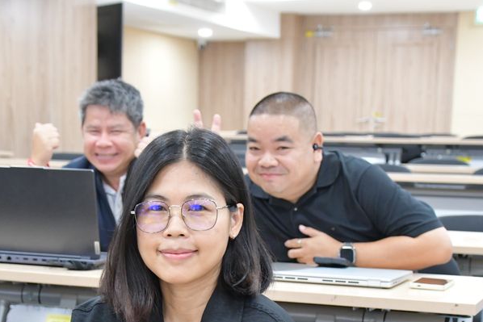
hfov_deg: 22.9
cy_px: 274
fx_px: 1194
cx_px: 217
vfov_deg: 15.2
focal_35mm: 89
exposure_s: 1/60
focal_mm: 35
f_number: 4.2
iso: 3200
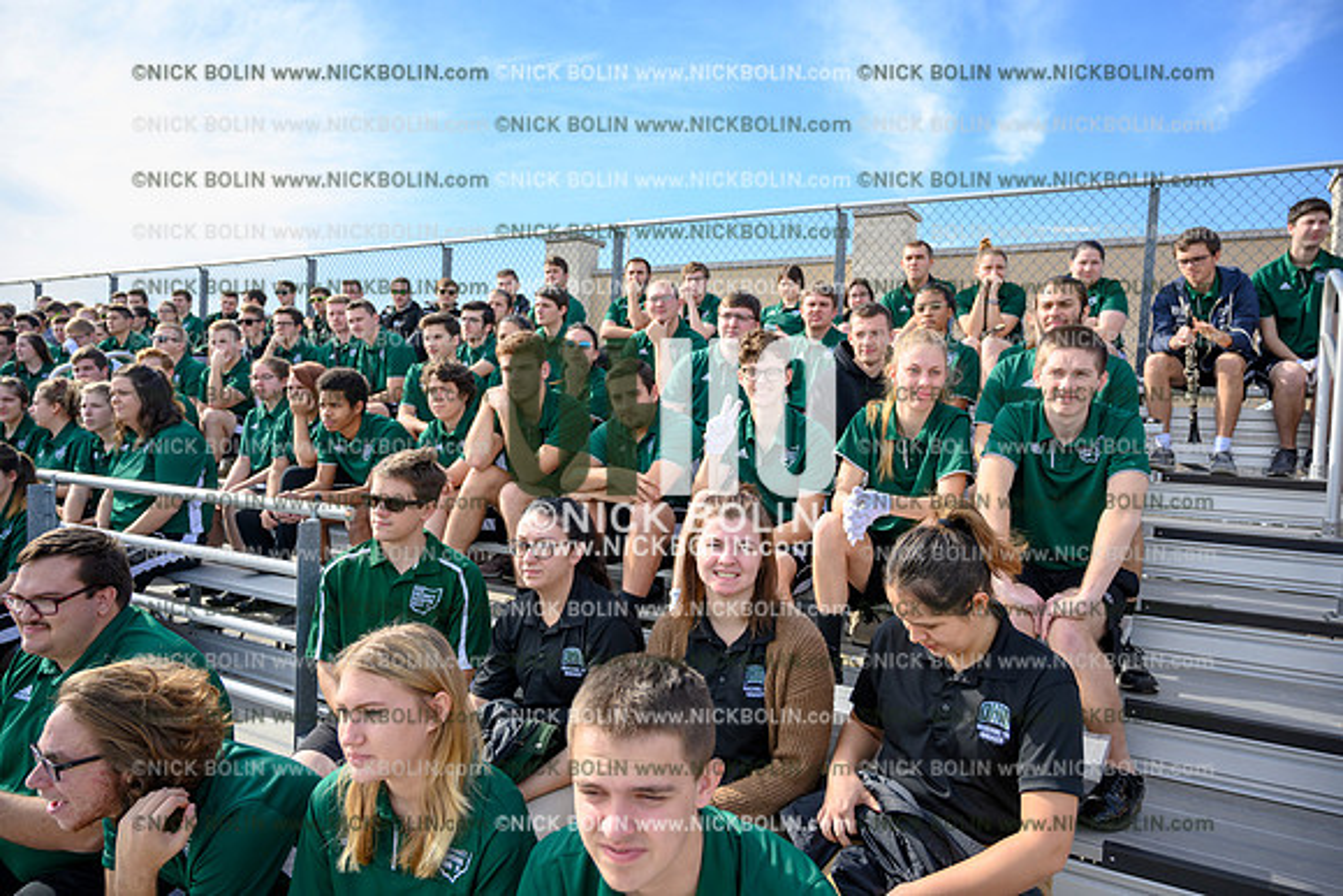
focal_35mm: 24
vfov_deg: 53.2
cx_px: 672
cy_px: 448
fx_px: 896
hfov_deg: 73.7
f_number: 4
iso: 125
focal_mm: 24
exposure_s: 1/500
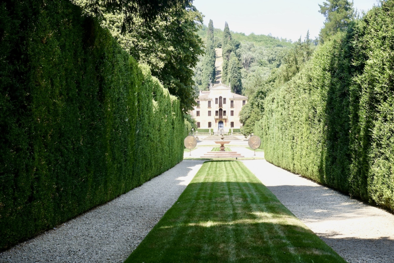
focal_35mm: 70
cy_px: 132
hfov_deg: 28.8
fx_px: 766
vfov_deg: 19.5
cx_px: 197
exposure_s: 1/125
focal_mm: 25.7
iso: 125
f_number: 5.6
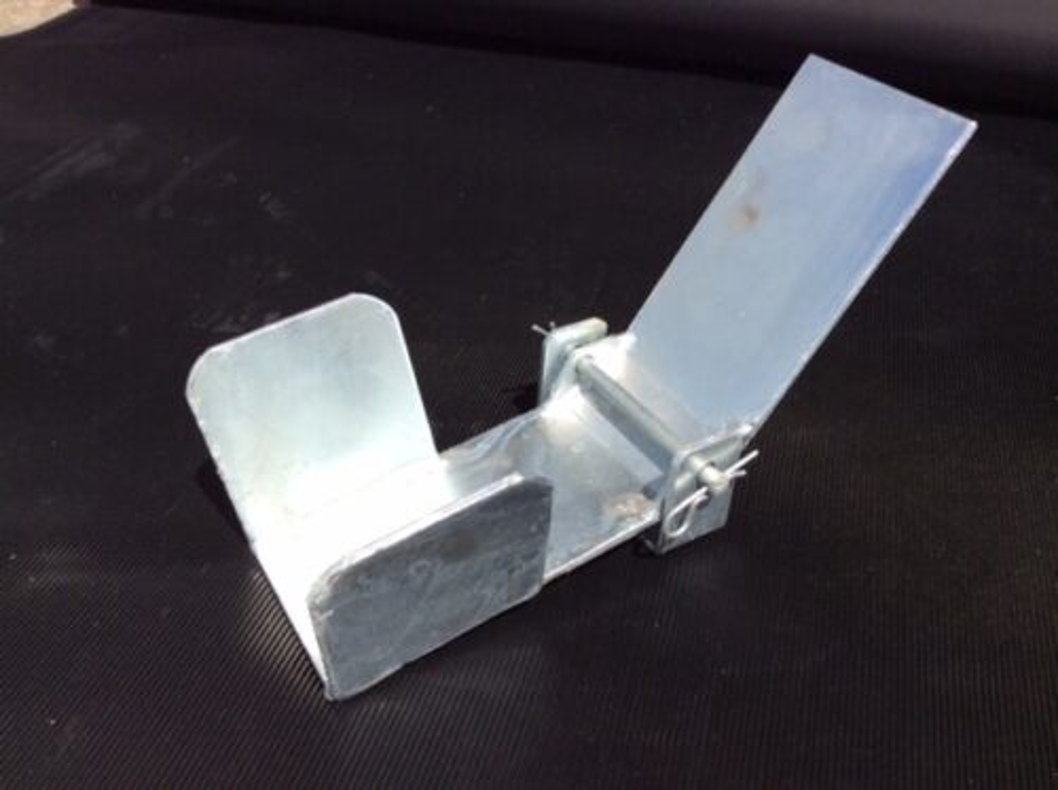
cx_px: 529
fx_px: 1007
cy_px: 395
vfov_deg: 42.8
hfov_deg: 55.4
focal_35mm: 33
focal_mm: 3.3
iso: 32
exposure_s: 1/1506
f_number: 2.4
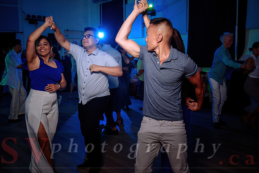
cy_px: 86
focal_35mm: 39
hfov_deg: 49.5
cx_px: 130
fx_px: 281
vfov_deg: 34.2
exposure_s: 1/125
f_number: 4
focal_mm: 39
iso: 800
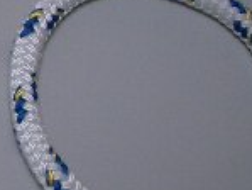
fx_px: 1093
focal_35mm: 150
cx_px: -201
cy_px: 124
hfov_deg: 12.1
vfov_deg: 9.9
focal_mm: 5.8
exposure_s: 1/50
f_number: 2.6
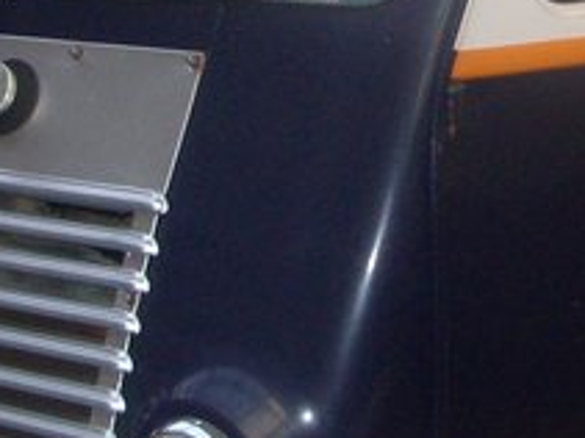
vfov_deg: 12.7
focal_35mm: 116
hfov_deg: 16.8
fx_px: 1959
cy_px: 137
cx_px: 499
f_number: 2.6
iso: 200
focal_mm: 5.8
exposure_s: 1/60
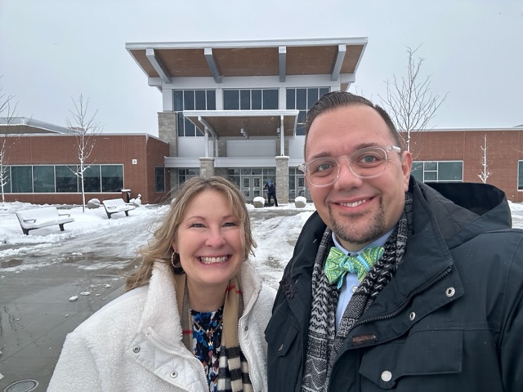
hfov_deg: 73.9
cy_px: 196
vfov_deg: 58.9
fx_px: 347
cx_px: 262
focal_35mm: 23
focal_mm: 2.69
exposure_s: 1/152
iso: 20
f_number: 1.9
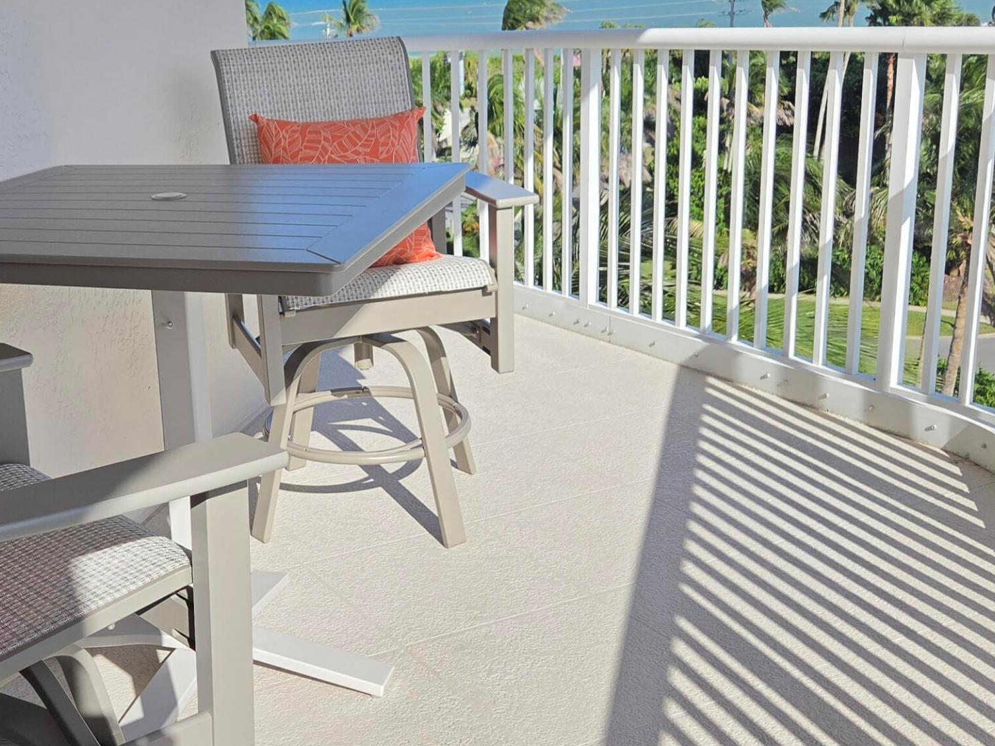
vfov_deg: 32.2
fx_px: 1293
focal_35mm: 45
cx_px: 311
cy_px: 370
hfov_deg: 41.4
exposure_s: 1/5543
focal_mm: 5.4
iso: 80
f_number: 1.8
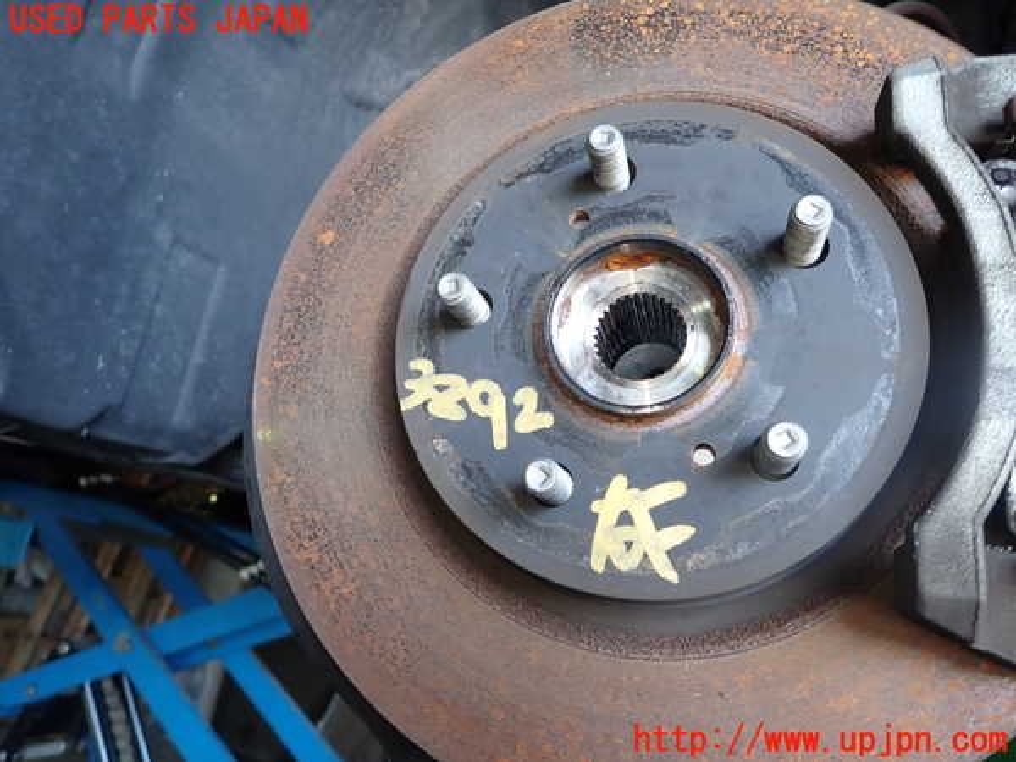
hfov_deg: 69.4
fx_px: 734
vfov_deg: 54.9
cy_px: 381
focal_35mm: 25
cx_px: 508
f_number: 2
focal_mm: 4.5
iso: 125
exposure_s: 1/60
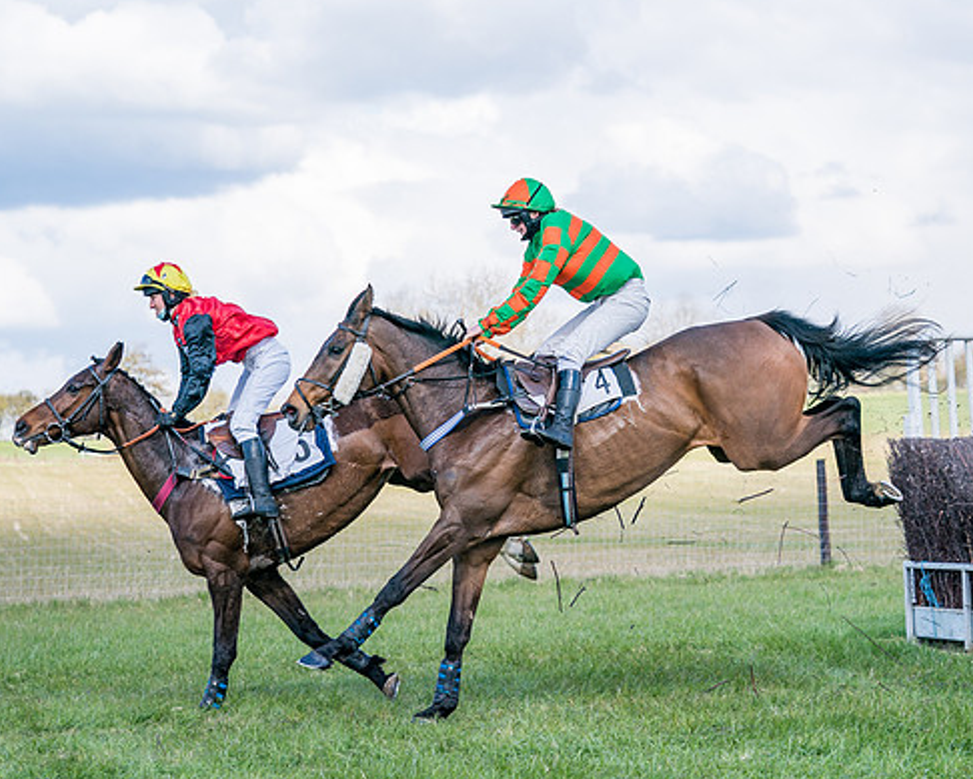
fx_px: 3168
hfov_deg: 17.4
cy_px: 364
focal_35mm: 110
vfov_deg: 14.0
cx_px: 579
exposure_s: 1/1600
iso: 200
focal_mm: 80
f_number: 4
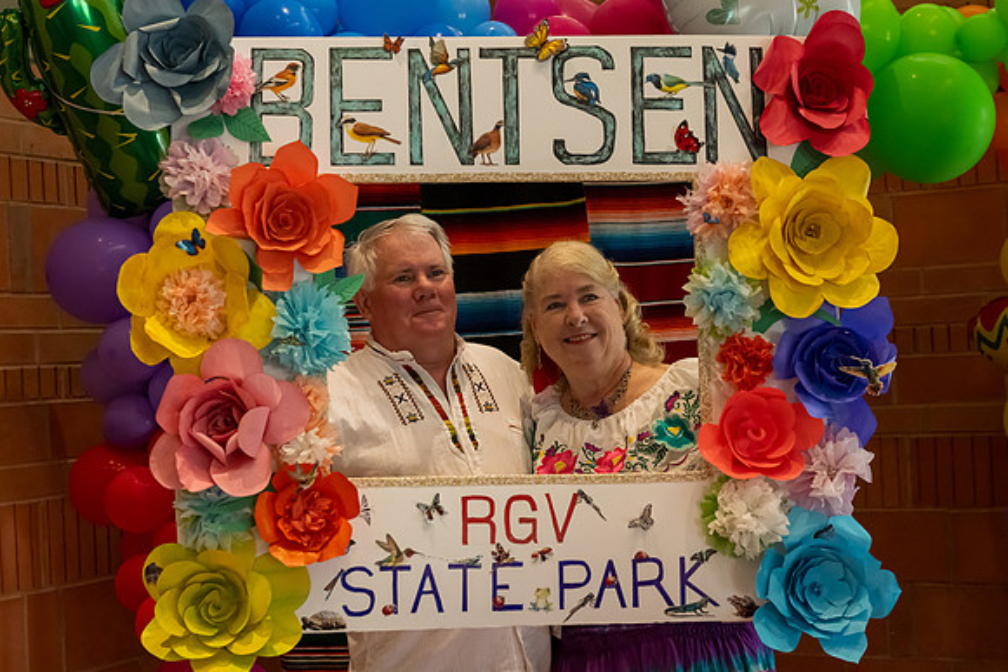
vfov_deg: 21.9
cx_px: 535
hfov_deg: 32.4
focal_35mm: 62
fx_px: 1736
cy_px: 333
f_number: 5.6
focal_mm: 58
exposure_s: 1/400
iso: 8000
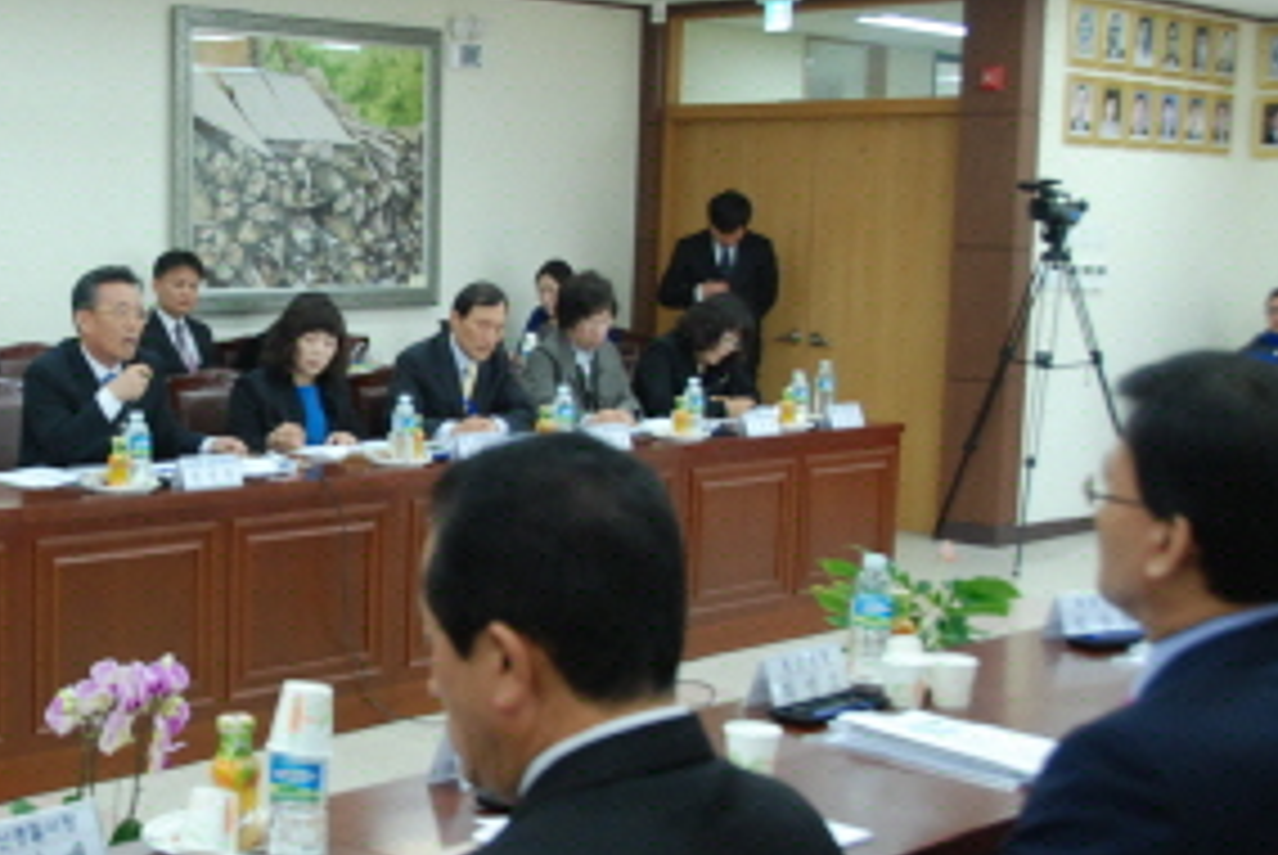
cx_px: 261
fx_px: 2061
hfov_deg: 33.5
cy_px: 441
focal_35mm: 58
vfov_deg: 23.4
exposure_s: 1/100
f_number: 5
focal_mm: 22
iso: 800
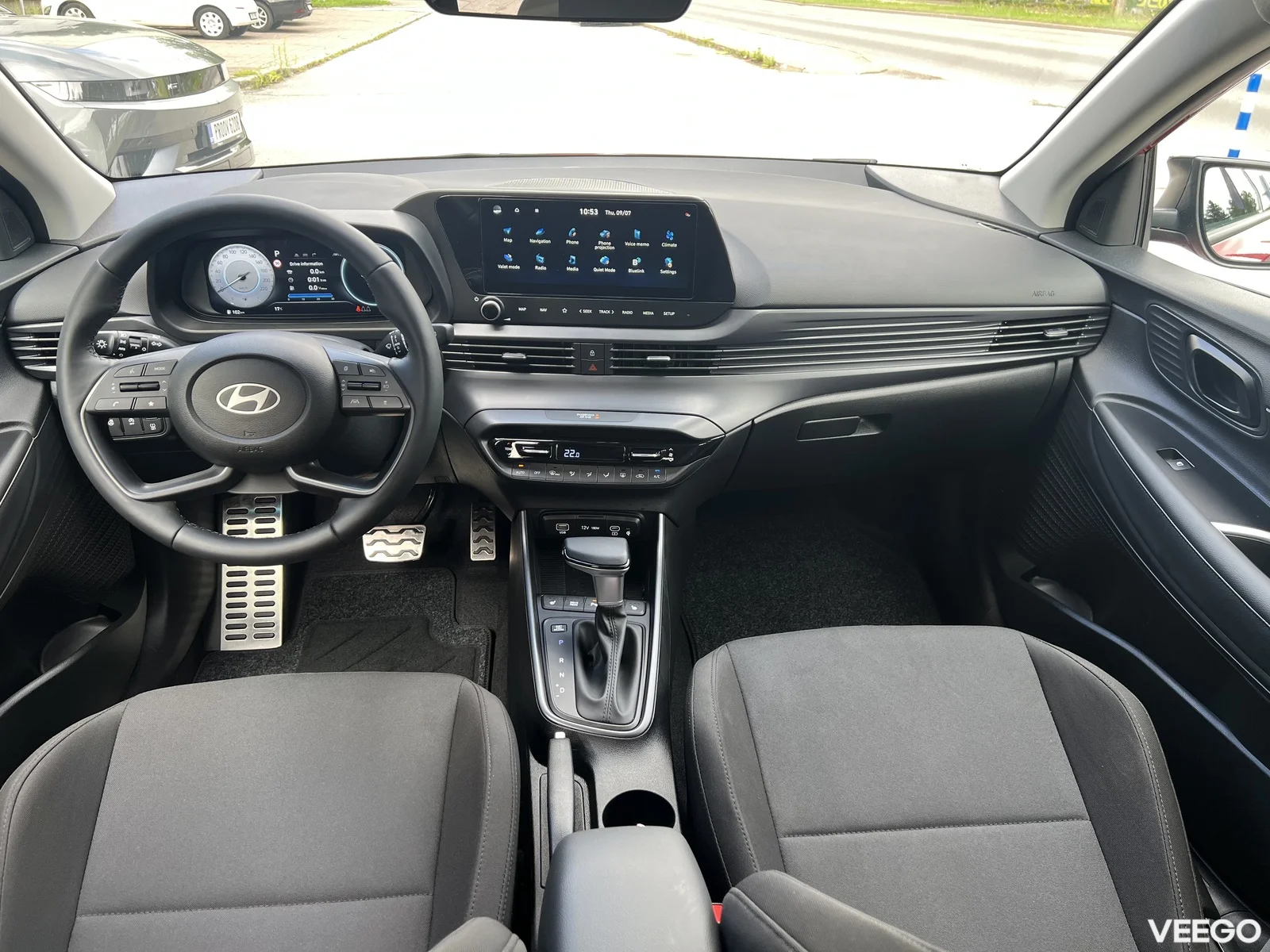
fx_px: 954
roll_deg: +1.9
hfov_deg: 67.3
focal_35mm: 26
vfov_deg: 53.1
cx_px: 635
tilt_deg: -28.0
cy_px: 476
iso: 64
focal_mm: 5.7
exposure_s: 1/121
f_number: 1.5
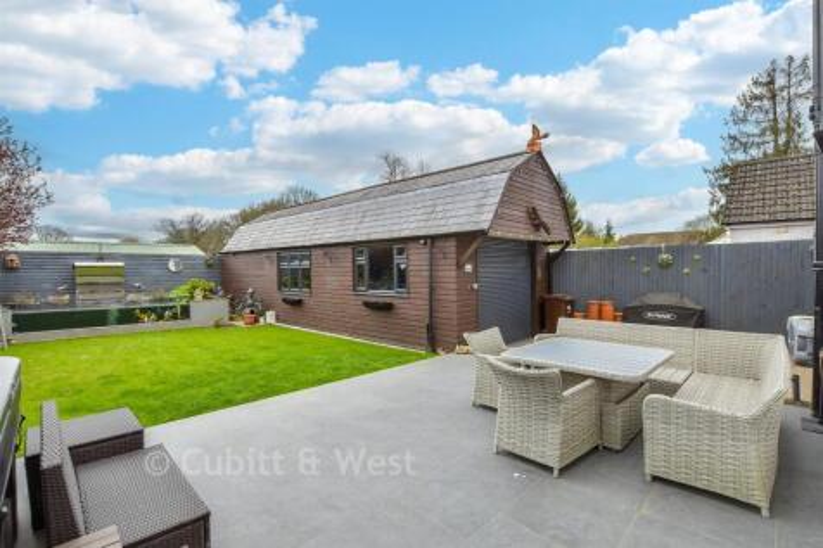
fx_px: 343
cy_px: 274
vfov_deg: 77.3
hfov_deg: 100.4
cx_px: 412
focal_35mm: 15
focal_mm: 10
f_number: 8
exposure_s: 1/250
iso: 320
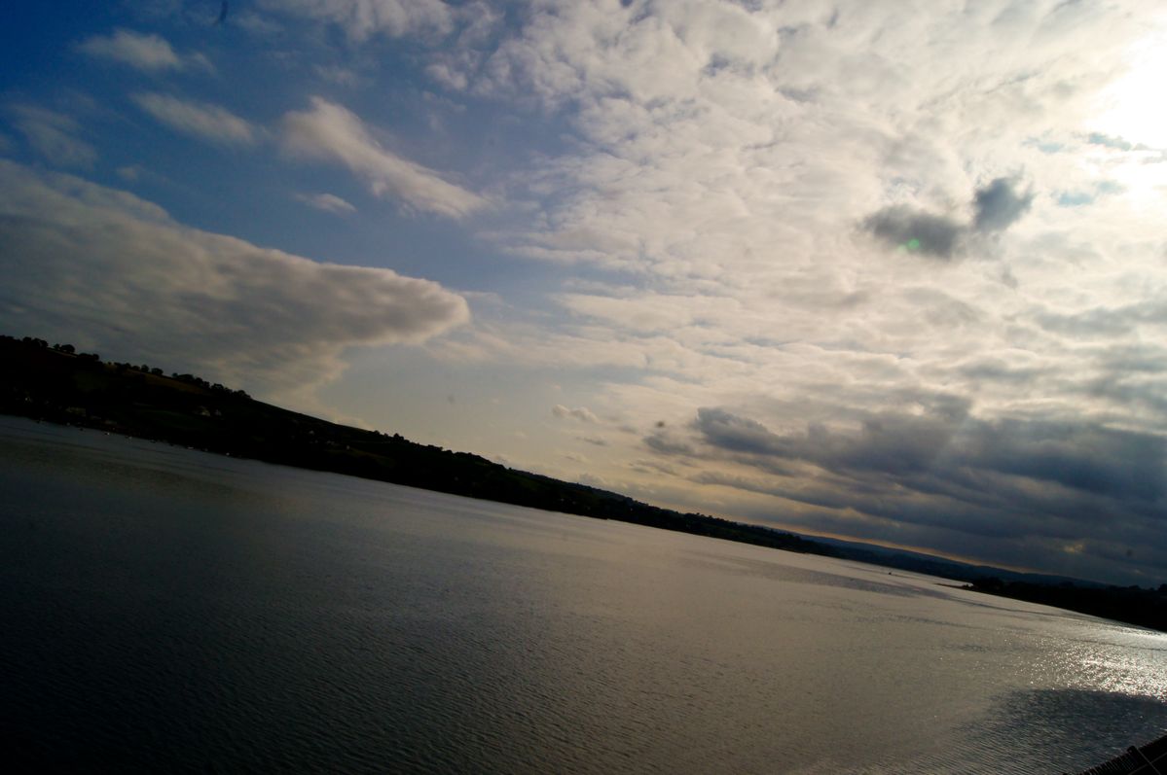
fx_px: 874
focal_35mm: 27
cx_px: 584
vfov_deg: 47.8
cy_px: 388
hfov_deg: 67.4
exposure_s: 1/500
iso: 400
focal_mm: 18
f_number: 22
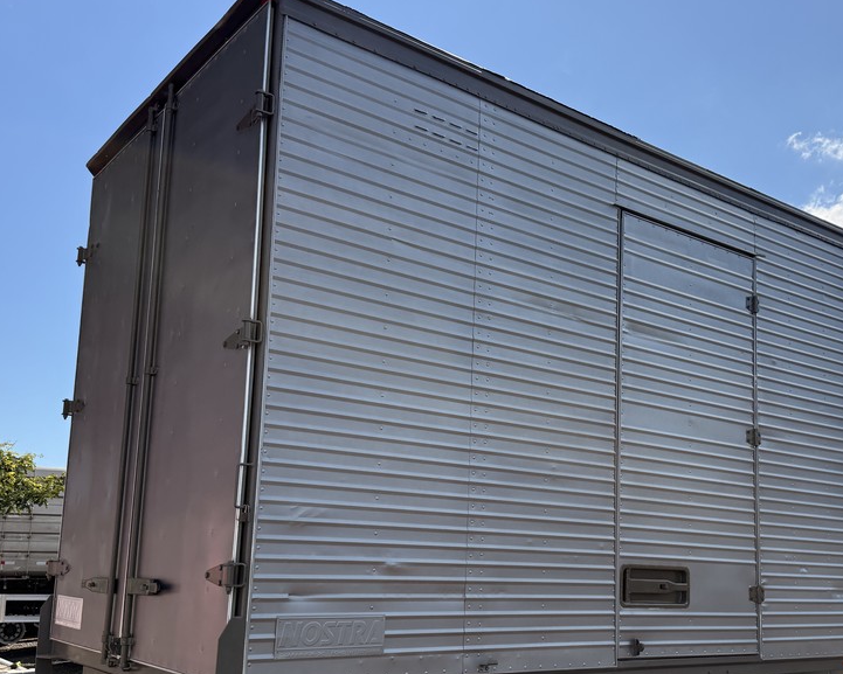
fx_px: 923
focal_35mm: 37
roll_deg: +1.2
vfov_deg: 39.8
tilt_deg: +7.8
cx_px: 487
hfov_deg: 48.9
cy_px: 429
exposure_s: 1/7353
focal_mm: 6.76
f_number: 1.78
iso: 125
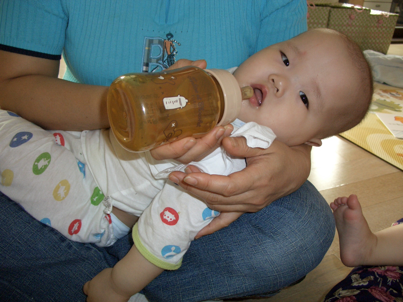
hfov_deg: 55.4
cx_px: 202
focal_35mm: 33
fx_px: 384
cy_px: 151
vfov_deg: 42.9
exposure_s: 1/60
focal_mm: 7.1
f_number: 2.8
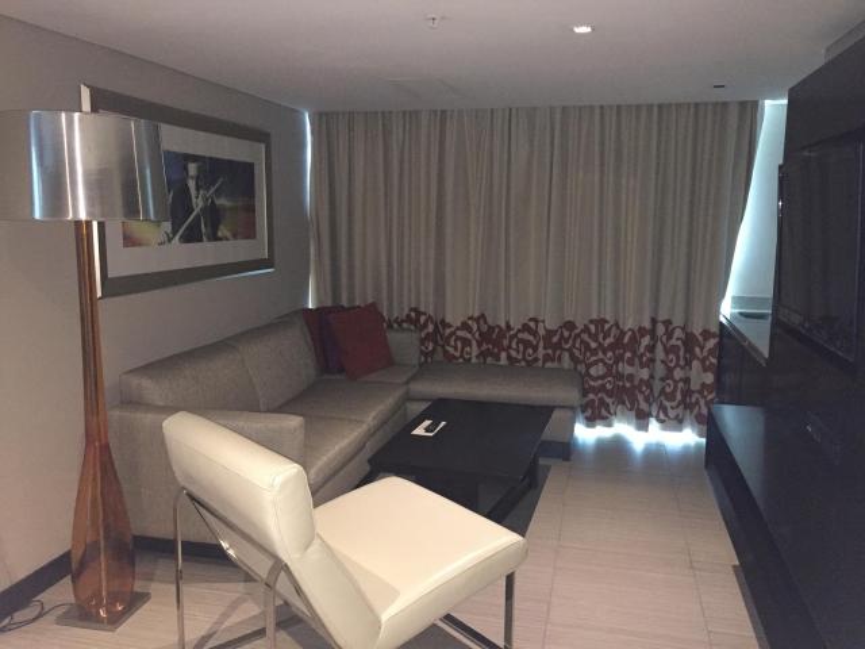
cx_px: 432
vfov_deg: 48.2
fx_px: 725
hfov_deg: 61.7
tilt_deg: -9.6
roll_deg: -1.1
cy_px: 324
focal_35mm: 29
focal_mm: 4.15
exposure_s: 1/16
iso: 400
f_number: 2.2
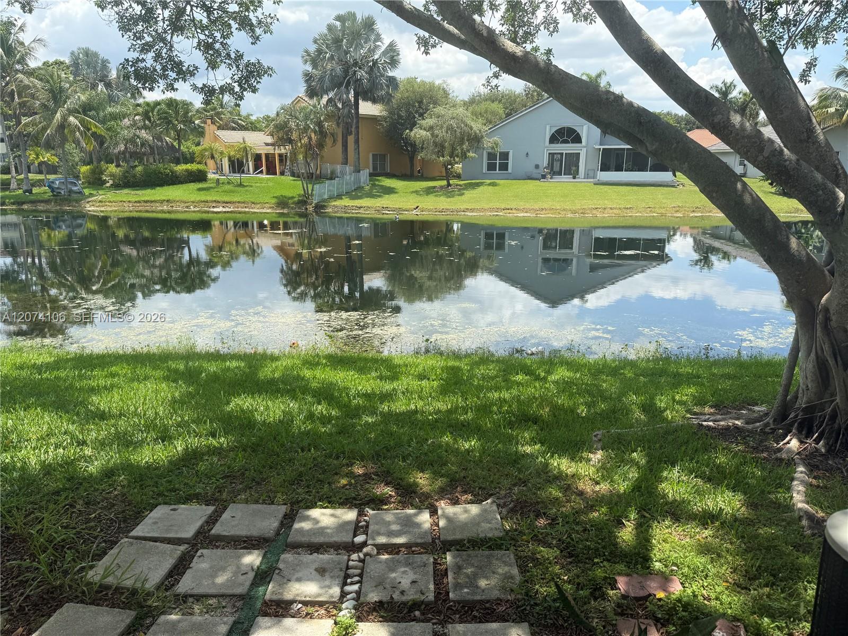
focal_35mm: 24
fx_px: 588
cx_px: 424
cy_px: 318
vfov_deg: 56.8
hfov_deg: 71.6
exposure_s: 1/2169
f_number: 1.78
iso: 80
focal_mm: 6.76
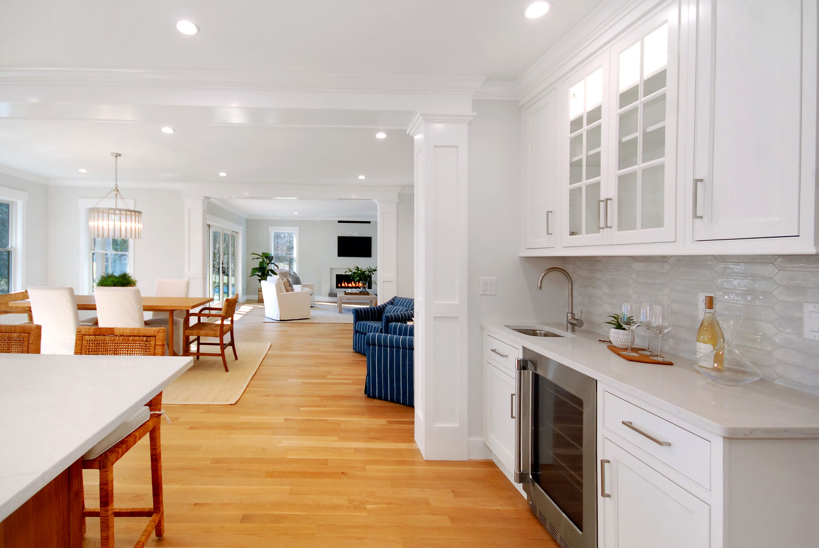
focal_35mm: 15
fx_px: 342
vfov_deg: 77.5
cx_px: 410
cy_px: 274
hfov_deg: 100.3
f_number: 5.6
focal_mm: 10
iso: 400
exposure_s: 1/50
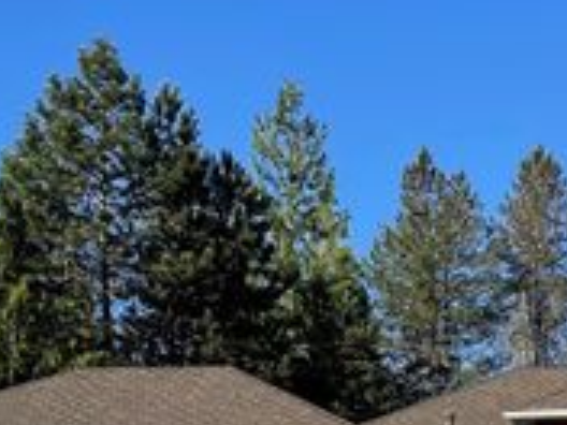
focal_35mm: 74
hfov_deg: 25.8
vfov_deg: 18.9
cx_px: 470
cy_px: 491
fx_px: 1212
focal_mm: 5.1
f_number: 1.6
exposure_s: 1/2203
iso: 32
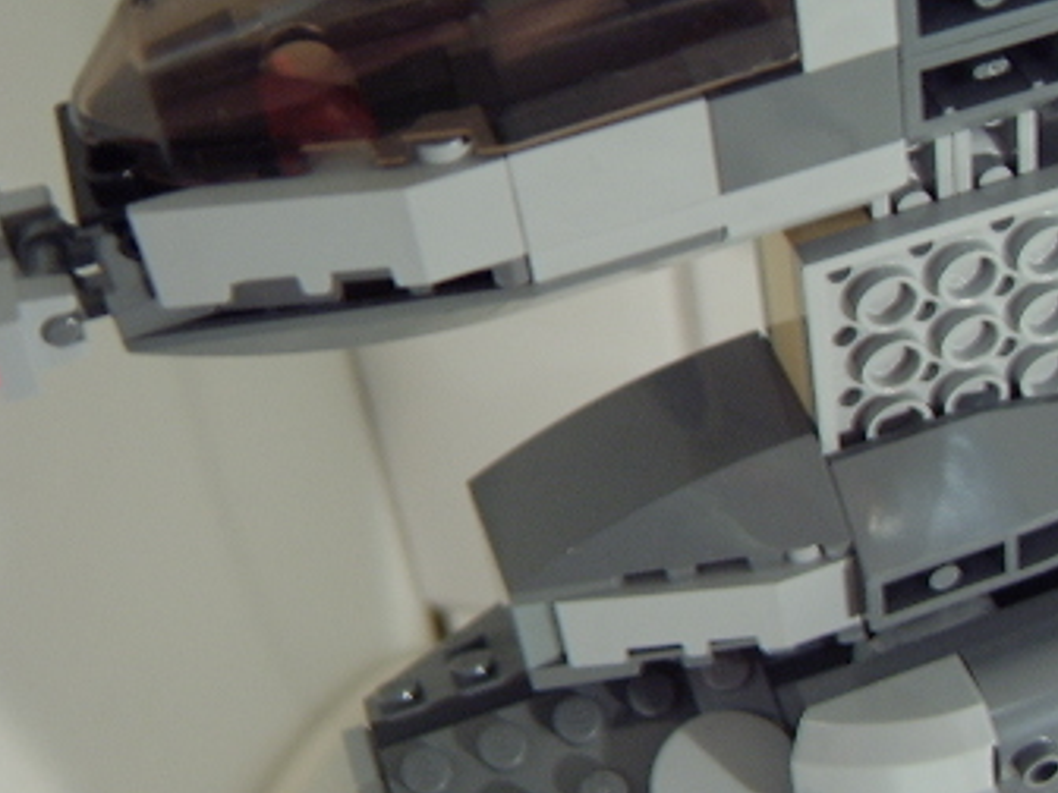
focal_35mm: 59
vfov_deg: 24.7
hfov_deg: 31.8
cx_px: 856
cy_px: 252
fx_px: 1803
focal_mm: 8.13
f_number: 2.7
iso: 100
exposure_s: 1/8
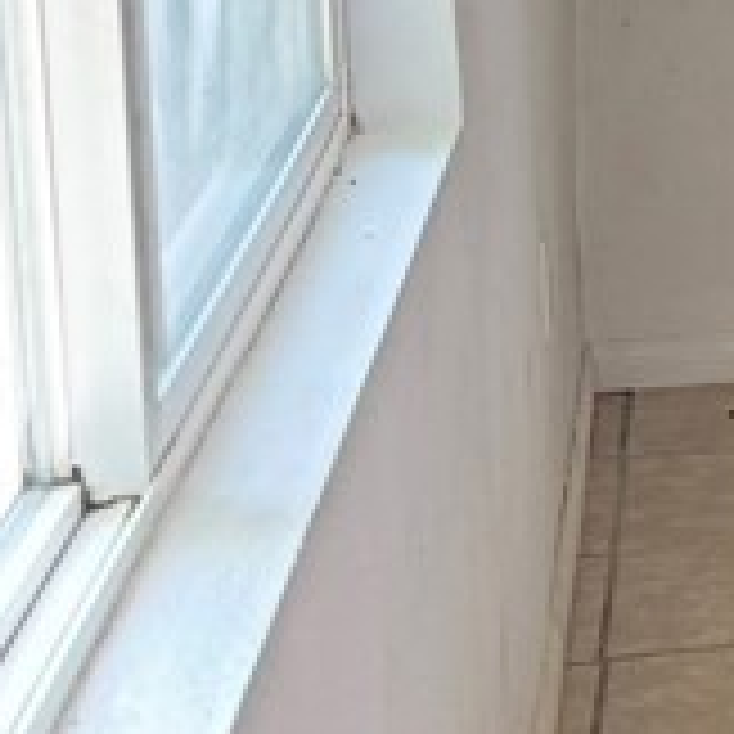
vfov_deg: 12.7
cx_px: 2157
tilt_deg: -8.6
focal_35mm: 133
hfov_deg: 10.0
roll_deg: -2.4
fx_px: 3191
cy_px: -189
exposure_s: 1/62
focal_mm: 6.76
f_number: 1.78
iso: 200
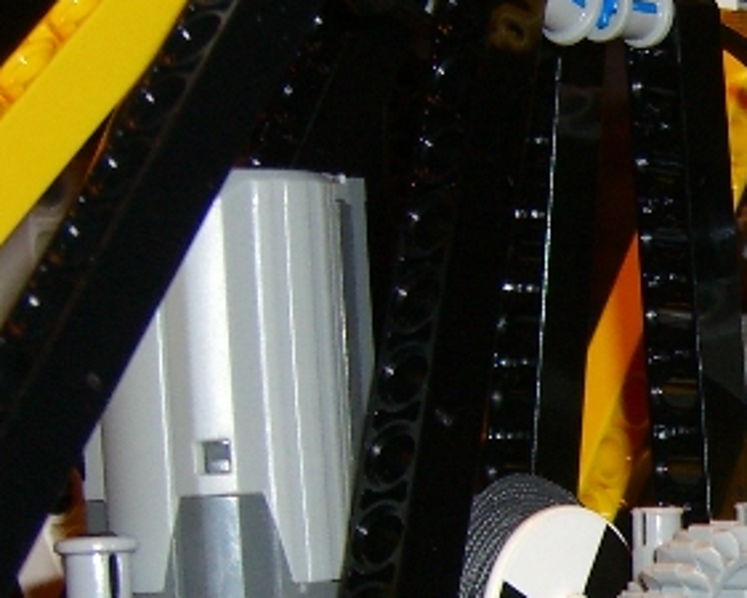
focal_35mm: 135
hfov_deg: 13.8
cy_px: 566
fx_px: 2986
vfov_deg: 11.4
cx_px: 944
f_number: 2.8
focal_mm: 7.9
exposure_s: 1/60
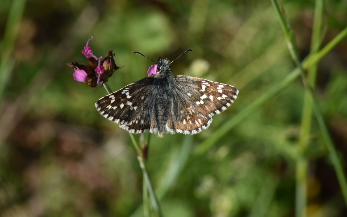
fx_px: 4350
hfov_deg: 4.6
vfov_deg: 2.9
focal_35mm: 460
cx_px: 174
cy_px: 115
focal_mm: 300
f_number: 20
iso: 400
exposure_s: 1/320
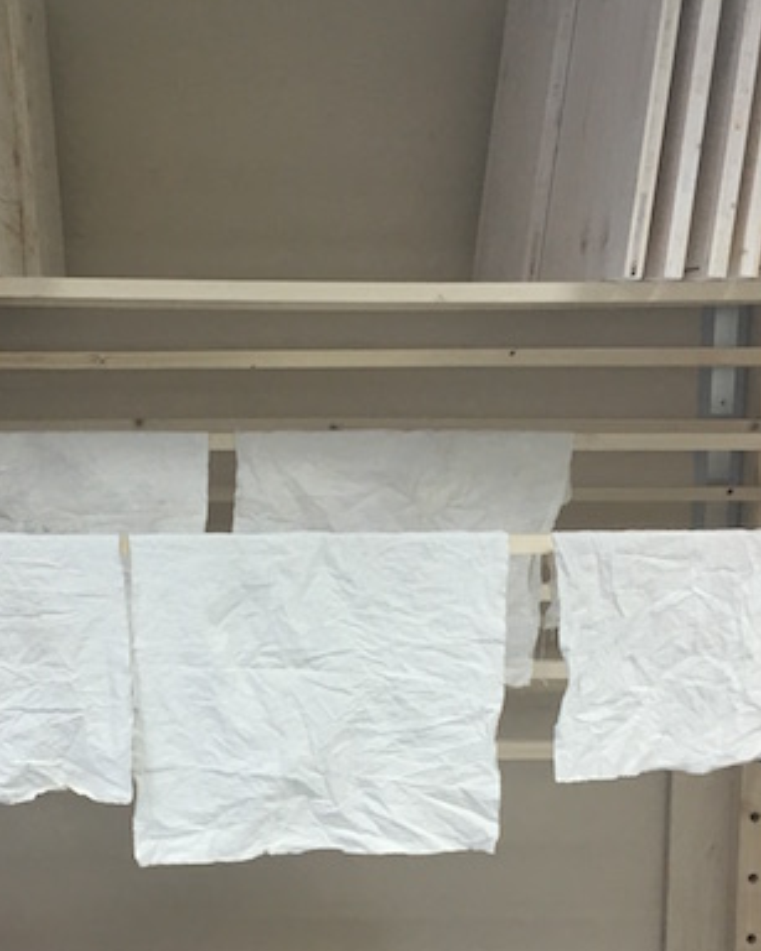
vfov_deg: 31.8
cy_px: 602
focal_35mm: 59
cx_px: 208
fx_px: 1662
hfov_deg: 25.5
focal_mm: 4.15
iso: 100
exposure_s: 1/33
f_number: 2.2
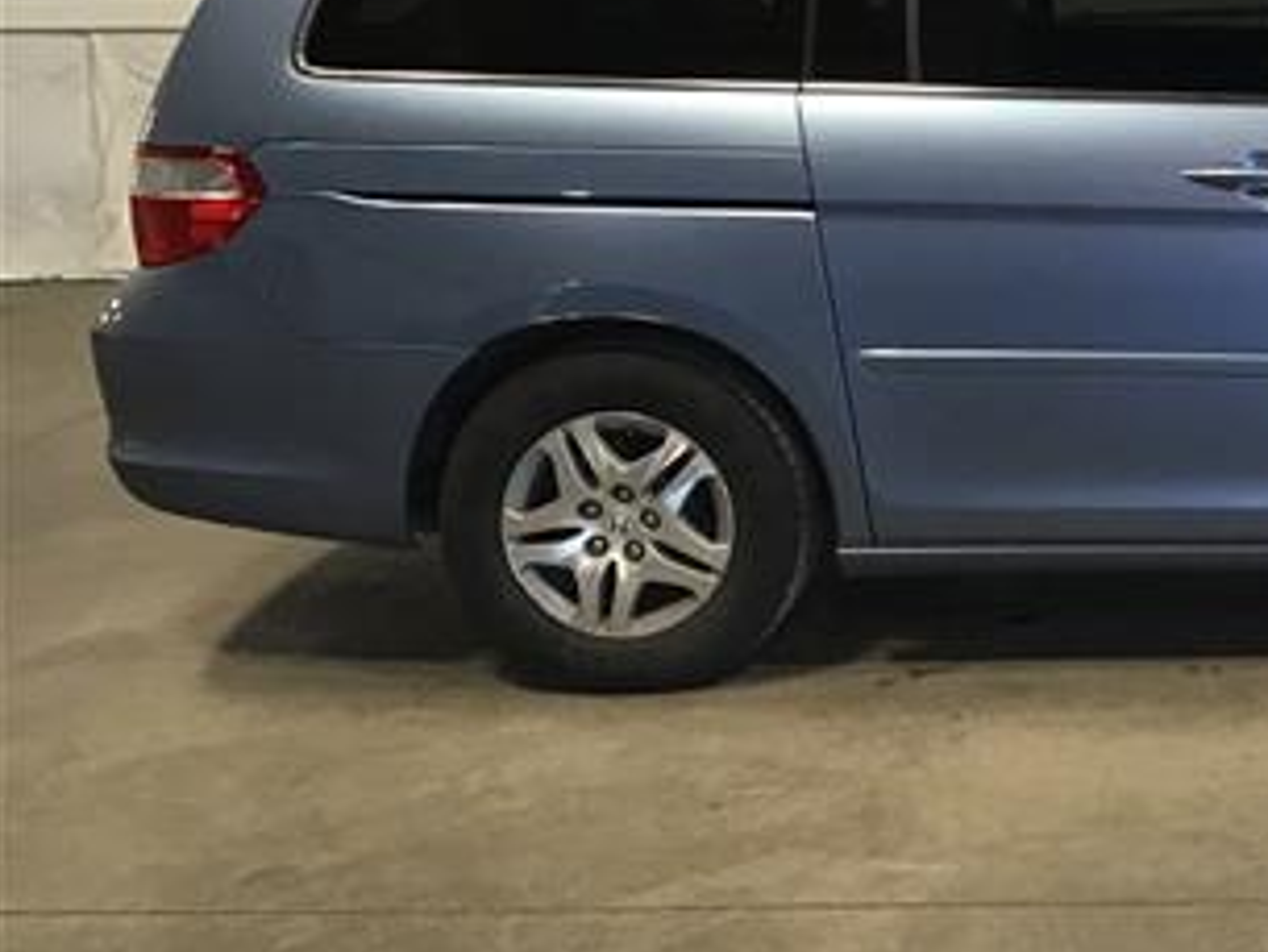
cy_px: 200
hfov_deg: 27.7
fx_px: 2382
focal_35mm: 65
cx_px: 1326
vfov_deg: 22.3
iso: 64
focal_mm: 3.3
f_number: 2.4
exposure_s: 1/30
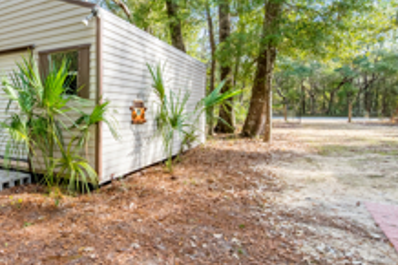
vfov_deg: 49.3
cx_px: 74
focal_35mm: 26
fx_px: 287
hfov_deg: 62.9
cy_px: 113
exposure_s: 1/1250
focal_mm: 14
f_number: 9
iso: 400
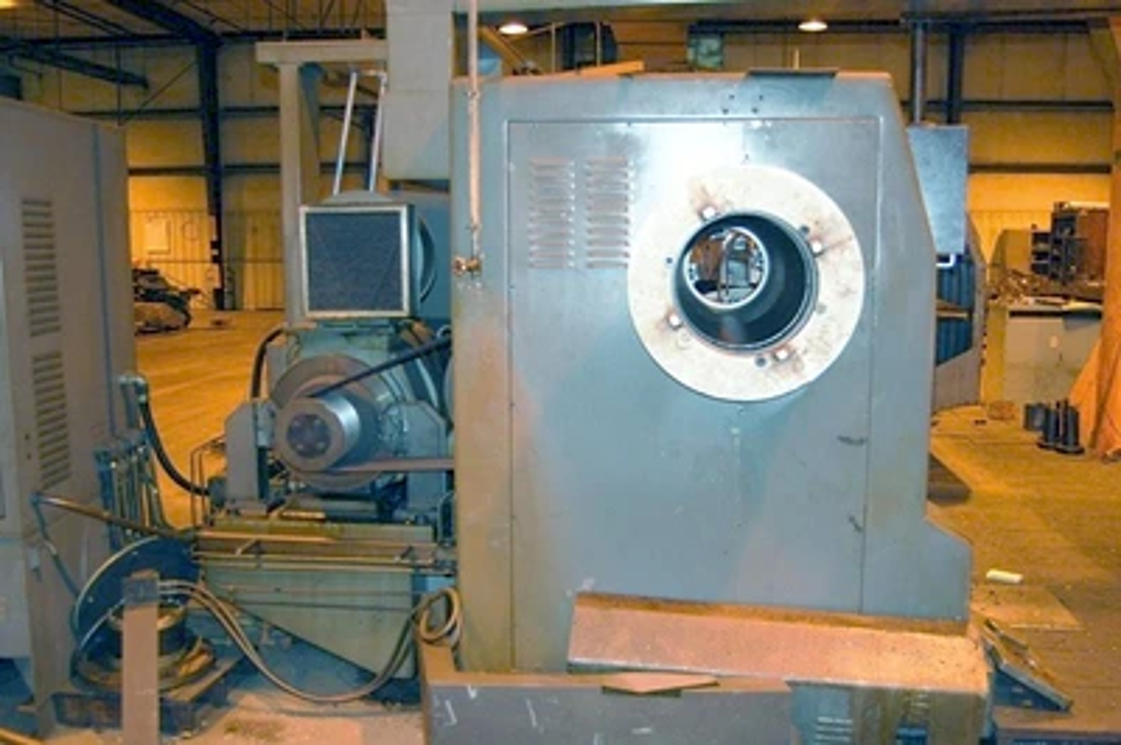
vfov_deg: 39.9
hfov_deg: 57.3
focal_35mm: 33
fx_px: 1027
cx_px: 560
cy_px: 372
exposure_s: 1/60
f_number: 3.8
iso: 400
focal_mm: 22
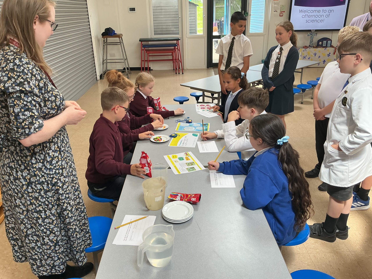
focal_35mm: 29
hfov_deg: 61.7
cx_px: 186
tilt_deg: -21.3
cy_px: 140
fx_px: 312
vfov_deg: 48.2
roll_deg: +2.0
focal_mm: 3
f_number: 1.8
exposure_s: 1/100
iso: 40
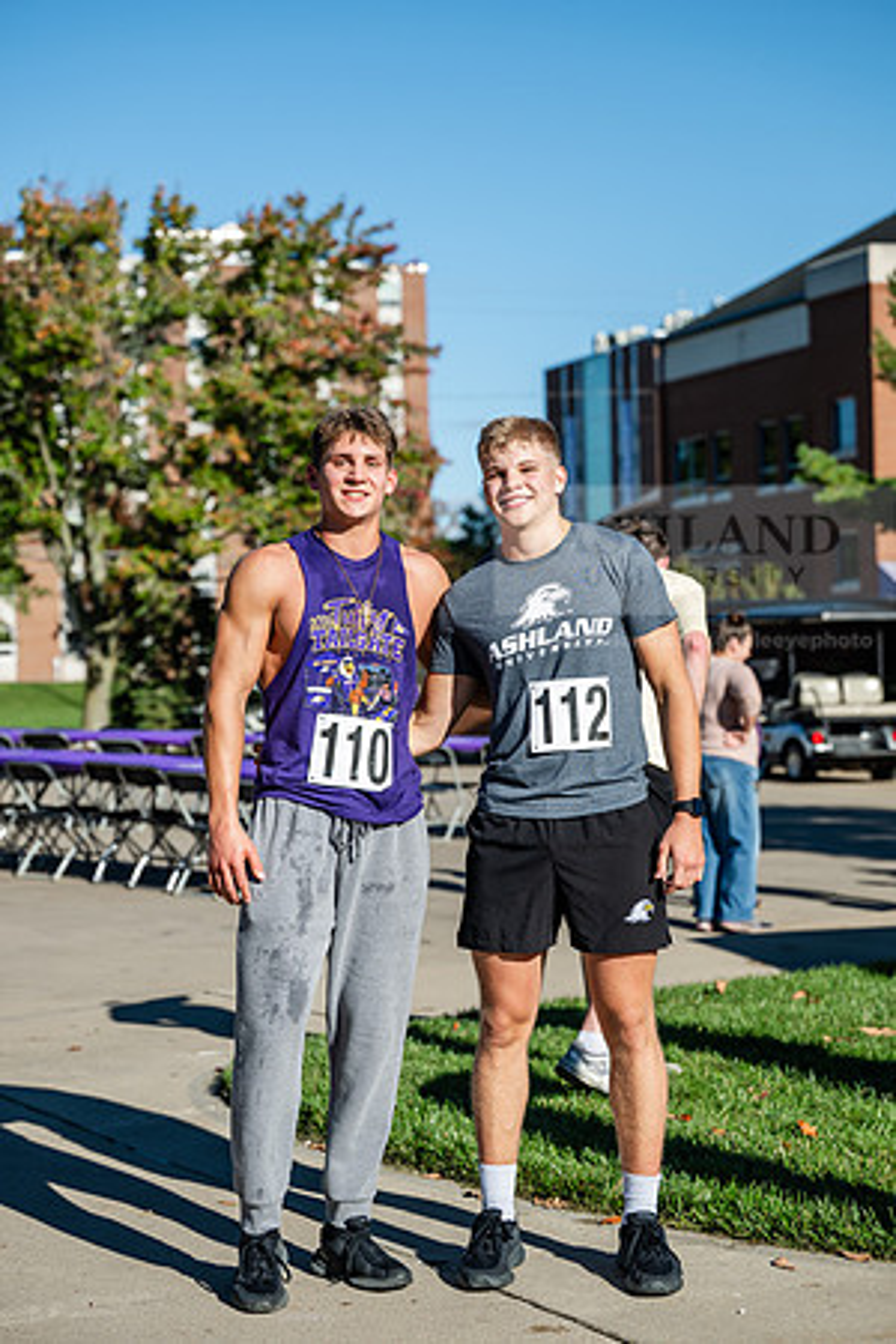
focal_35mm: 70
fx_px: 2613
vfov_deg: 28.8
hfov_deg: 19.5
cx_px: 448
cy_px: 672
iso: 100
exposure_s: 1/1250
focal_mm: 70
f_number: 3.5
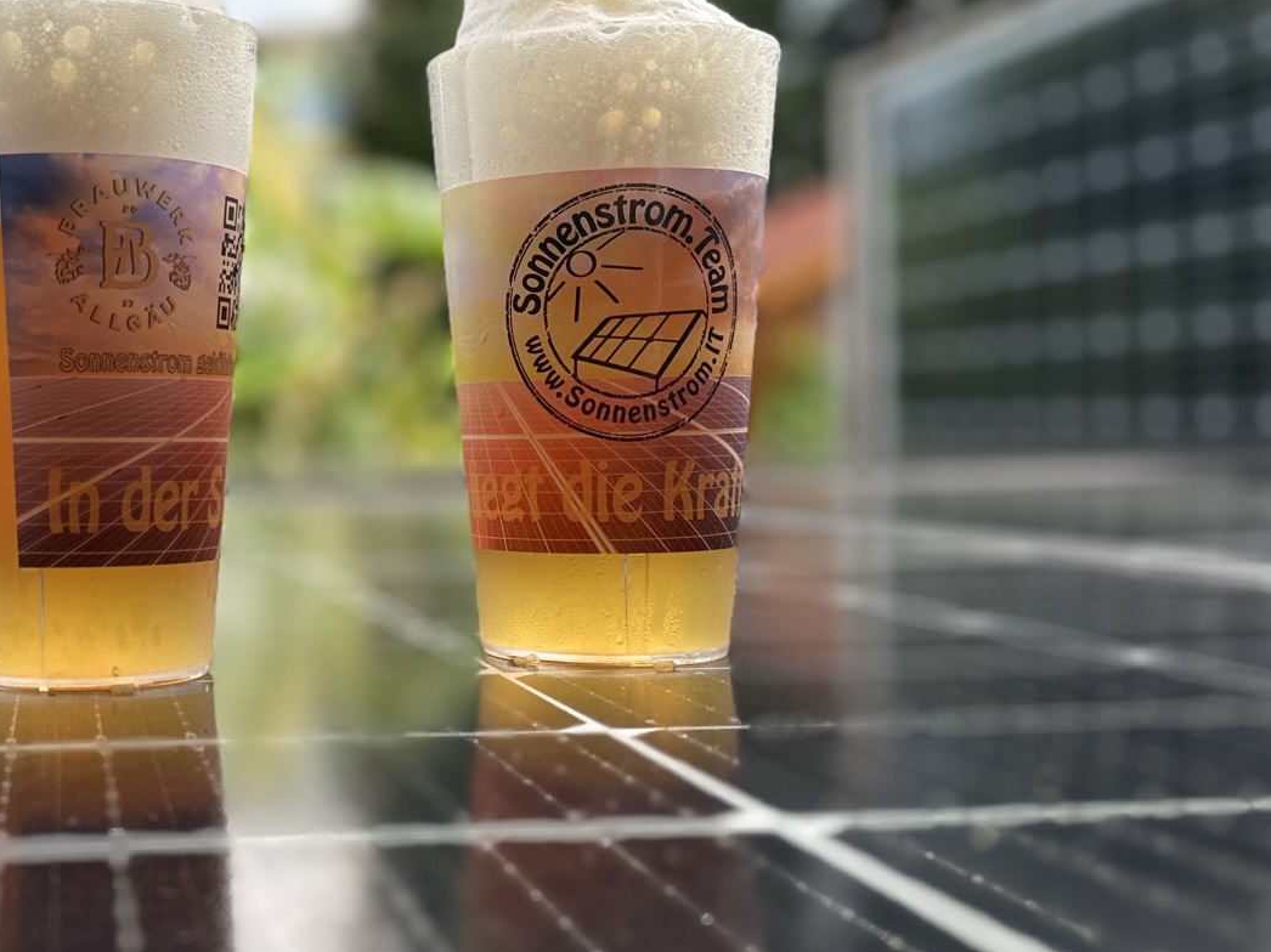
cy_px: 461
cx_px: 245
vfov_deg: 30.9
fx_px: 1725
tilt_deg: -1.8
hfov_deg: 38.8
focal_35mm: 47
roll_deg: +1.1
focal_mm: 6.86
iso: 100
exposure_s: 1/166
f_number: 1.78
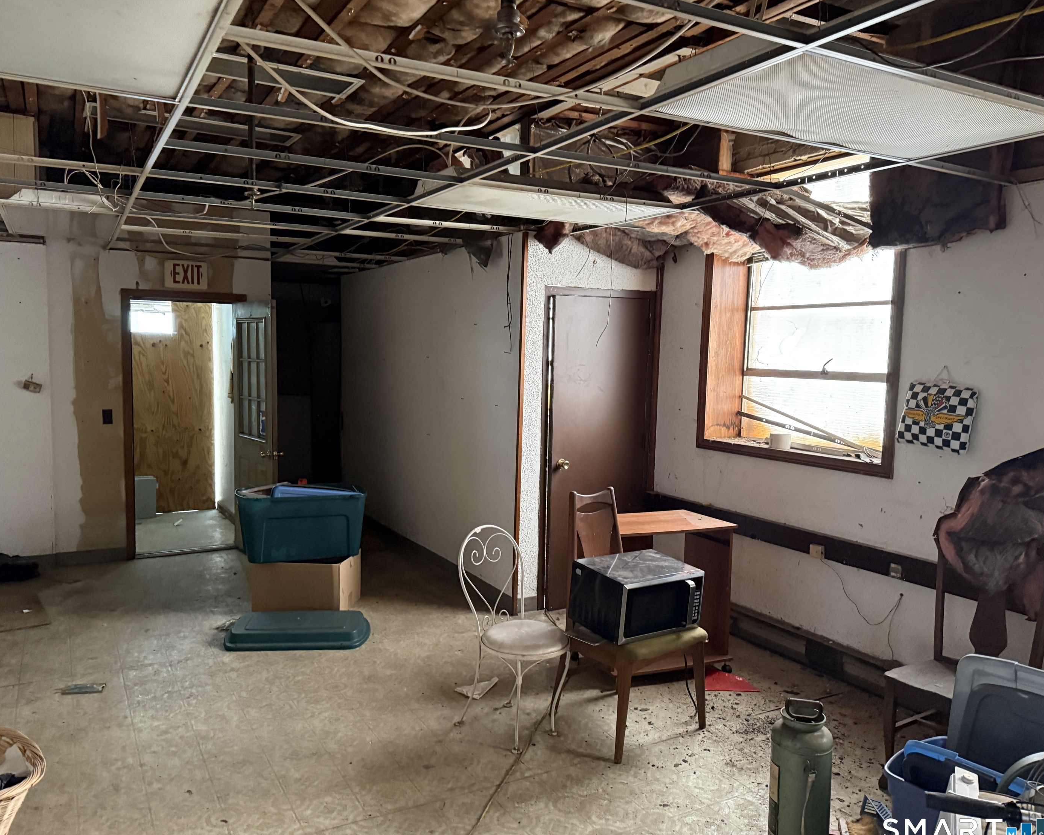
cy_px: 414
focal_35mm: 26
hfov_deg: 65.9
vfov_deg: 54.9
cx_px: 476
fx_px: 803
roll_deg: -1.2
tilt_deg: -3.5
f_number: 1.78
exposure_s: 1/47
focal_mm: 6.76
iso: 800
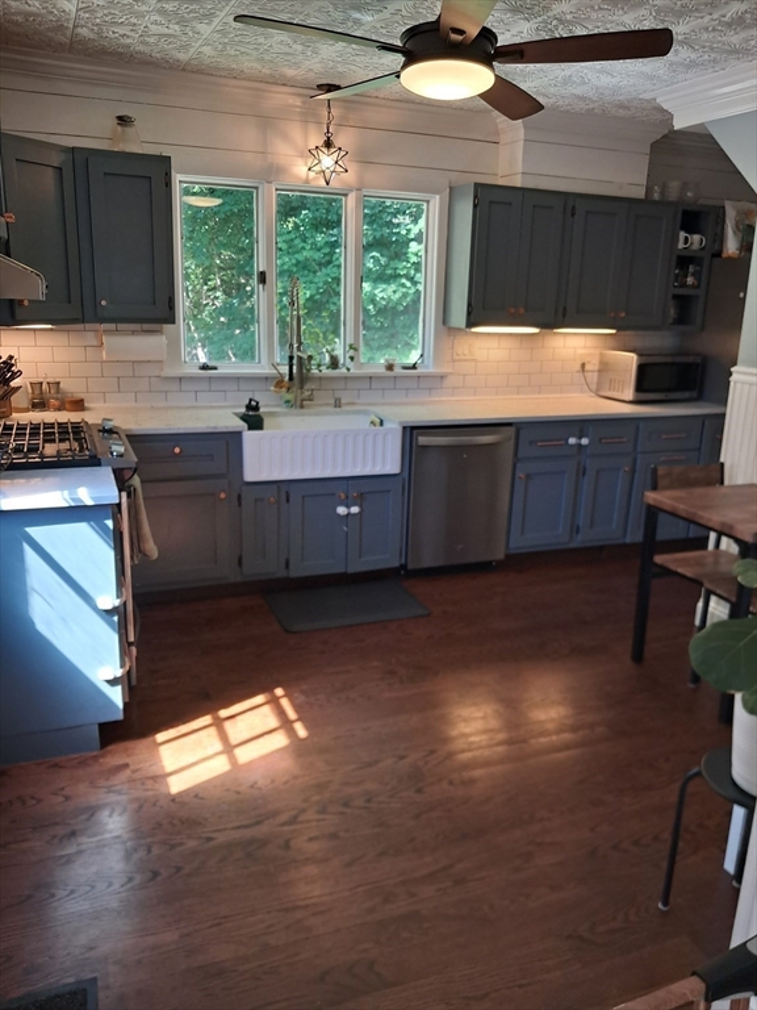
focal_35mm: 27
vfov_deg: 65.3
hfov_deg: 51.4
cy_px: 505
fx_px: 787
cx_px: 378
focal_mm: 4
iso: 100
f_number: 1.8
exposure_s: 1/50
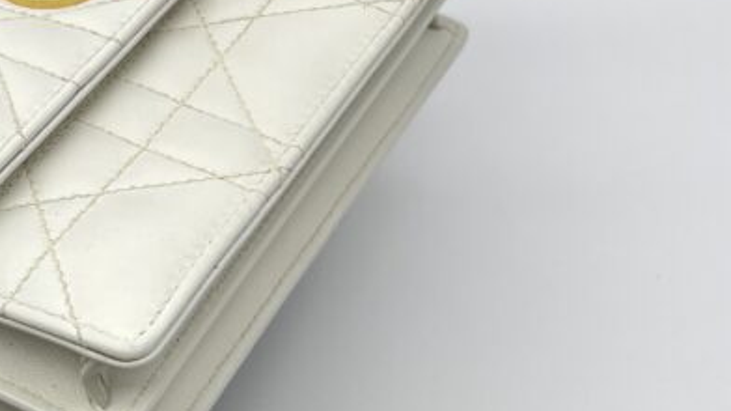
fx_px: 1434
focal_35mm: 74
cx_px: 60
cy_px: 271
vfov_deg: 16.3
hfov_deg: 27.5
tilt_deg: -48.5
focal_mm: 5.7
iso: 40
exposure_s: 1/189
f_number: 1.5
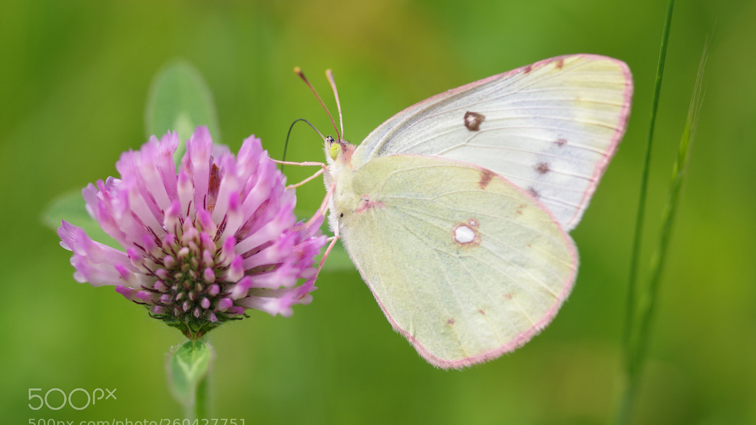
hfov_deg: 26.8
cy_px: 208
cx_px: 379
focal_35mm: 79
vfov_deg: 15.3
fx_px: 1584
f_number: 2.8
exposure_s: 1/1250
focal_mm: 50
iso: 200
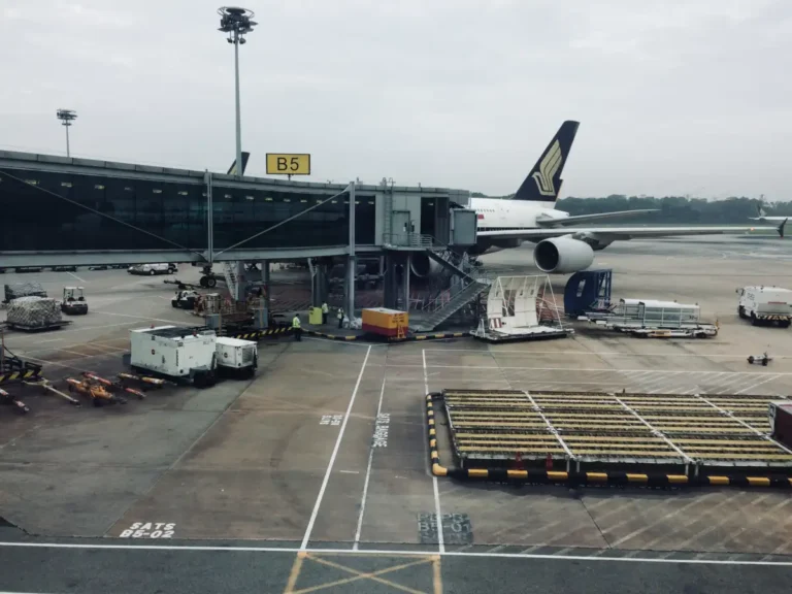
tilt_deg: -6.2
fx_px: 664
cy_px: 297
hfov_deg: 61.7
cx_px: 396
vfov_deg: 48.2
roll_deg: -1.6
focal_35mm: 29
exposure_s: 1/100
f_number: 2.2
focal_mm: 4.15
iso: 32
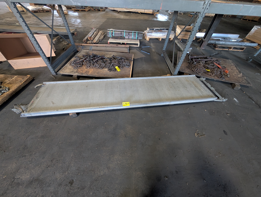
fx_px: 91
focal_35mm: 12
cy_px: 98
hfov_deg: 110.5
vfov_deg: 94.6
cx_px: 130
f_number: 1.7
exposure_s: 1/24
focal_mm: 2.02
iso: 278
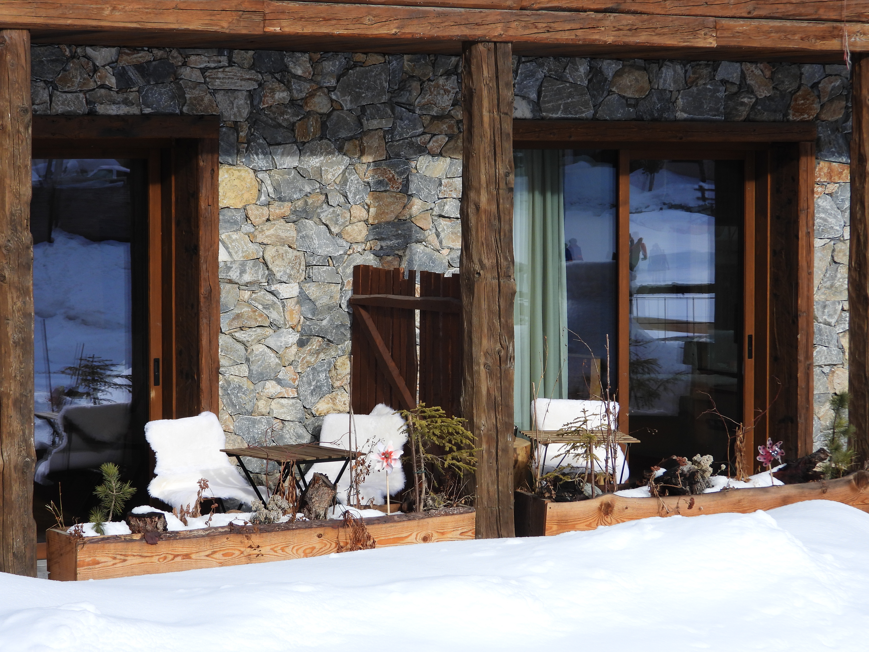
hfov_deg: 18.7
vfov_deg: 14.1
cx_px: 434
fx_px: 2636
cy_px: 326
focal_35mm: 105
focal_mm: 18.9
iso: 100
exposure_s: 1/800
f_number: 4
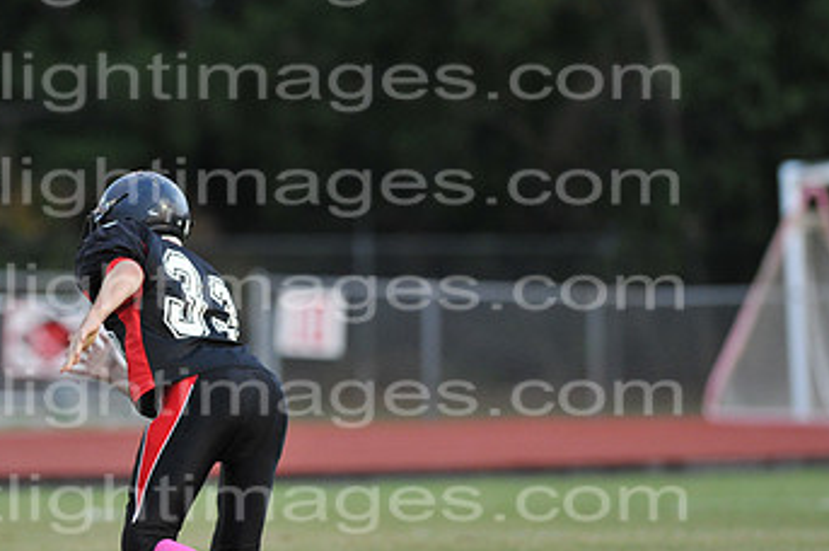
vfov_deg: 2.7
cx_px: 143
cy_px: 346
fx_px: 11687
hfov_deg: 4.1
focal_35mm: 508
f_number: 4
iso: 2000
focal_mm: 300
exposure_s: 1/500
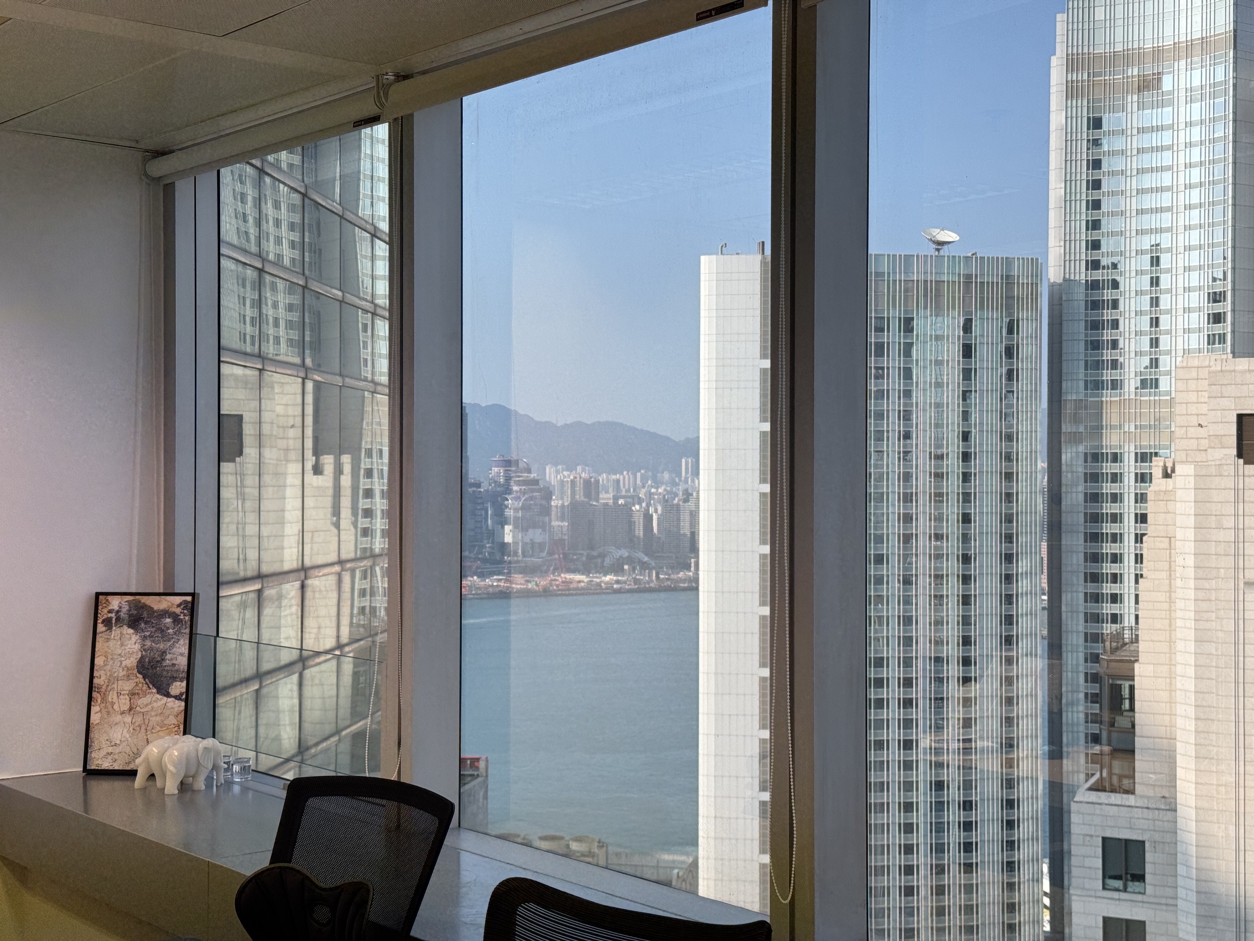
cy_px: 470
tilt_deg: +1.1
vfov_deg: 30.3
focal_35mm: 48
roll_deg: -0.1
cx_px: 627
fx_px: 1739
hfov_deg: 39.7
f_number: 1.78
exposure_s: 1/209
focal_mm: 6.76
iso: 50
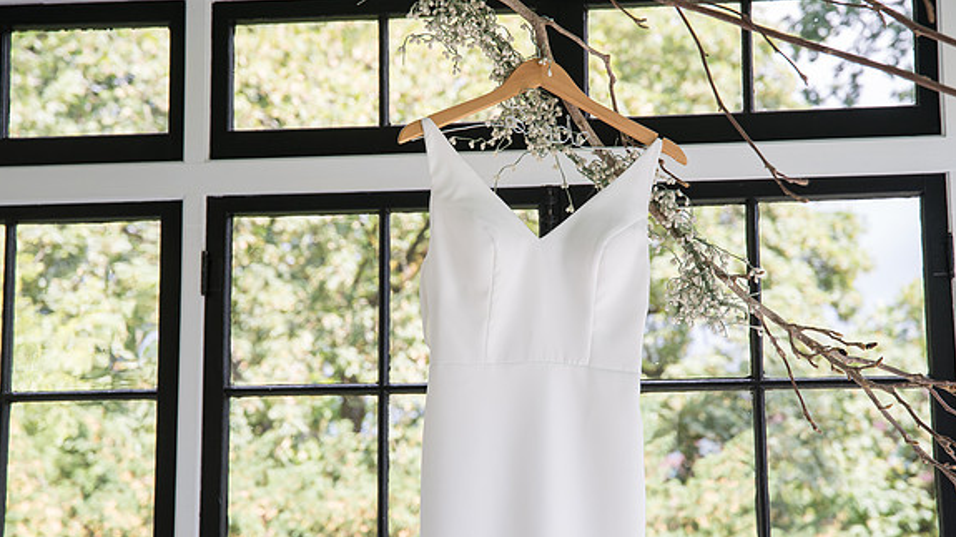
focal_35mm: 74
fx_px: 1875
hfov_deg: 28.6
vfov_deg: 16.3
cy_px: 267
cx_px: 477
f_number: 5
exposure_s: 1/320
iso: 500
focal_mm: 70
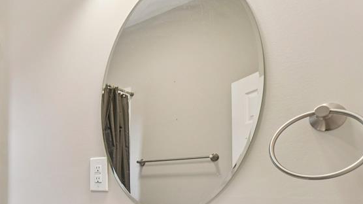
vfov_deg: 37.1
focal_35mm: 29
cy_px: 191
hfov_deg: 57.5
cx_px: 41
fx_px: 279
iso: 320
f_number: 8
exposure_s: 1/30
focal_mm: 10
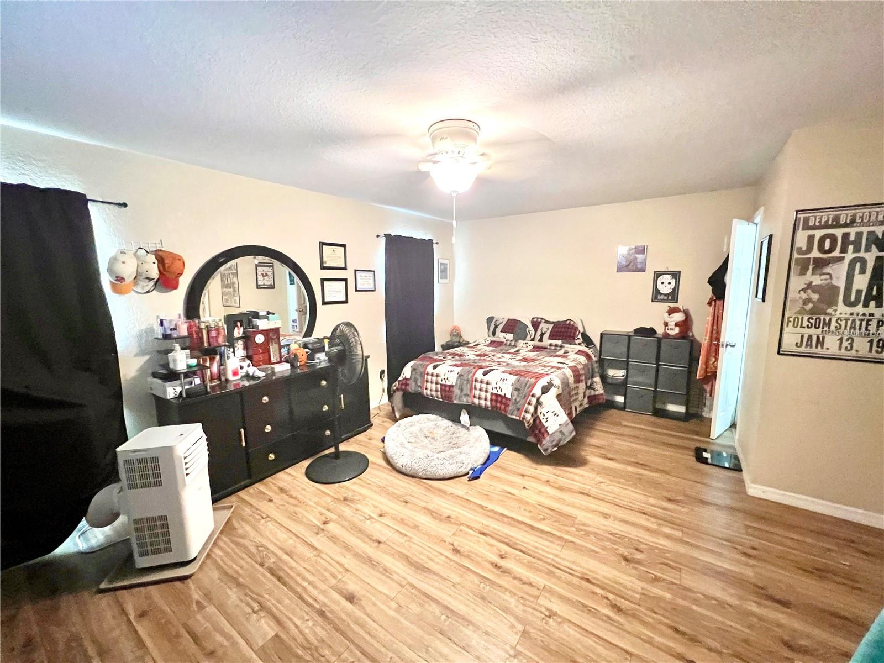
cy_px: 332
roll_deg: +1.7
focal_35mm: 13
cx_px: 442
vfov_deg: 89.9
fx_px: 332
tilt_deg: -8.0
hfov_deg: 106.2
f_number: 1.8
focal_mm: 1.57
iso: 800
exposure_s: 1/30
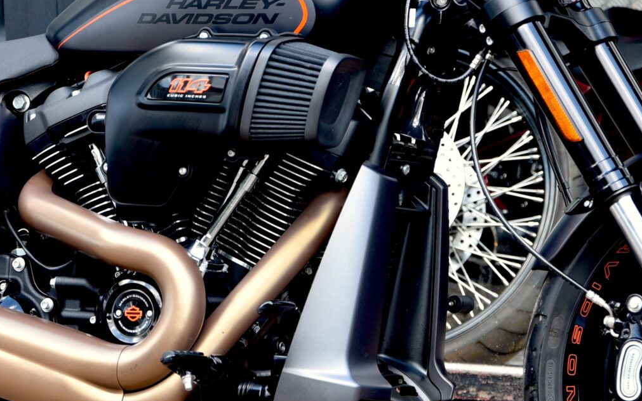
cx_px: 228
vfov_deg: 8.2
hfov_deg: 13.1
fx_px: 2800
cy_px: 175
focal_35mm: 160
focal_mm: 62
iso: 100
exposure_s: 1/60
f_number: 3.5
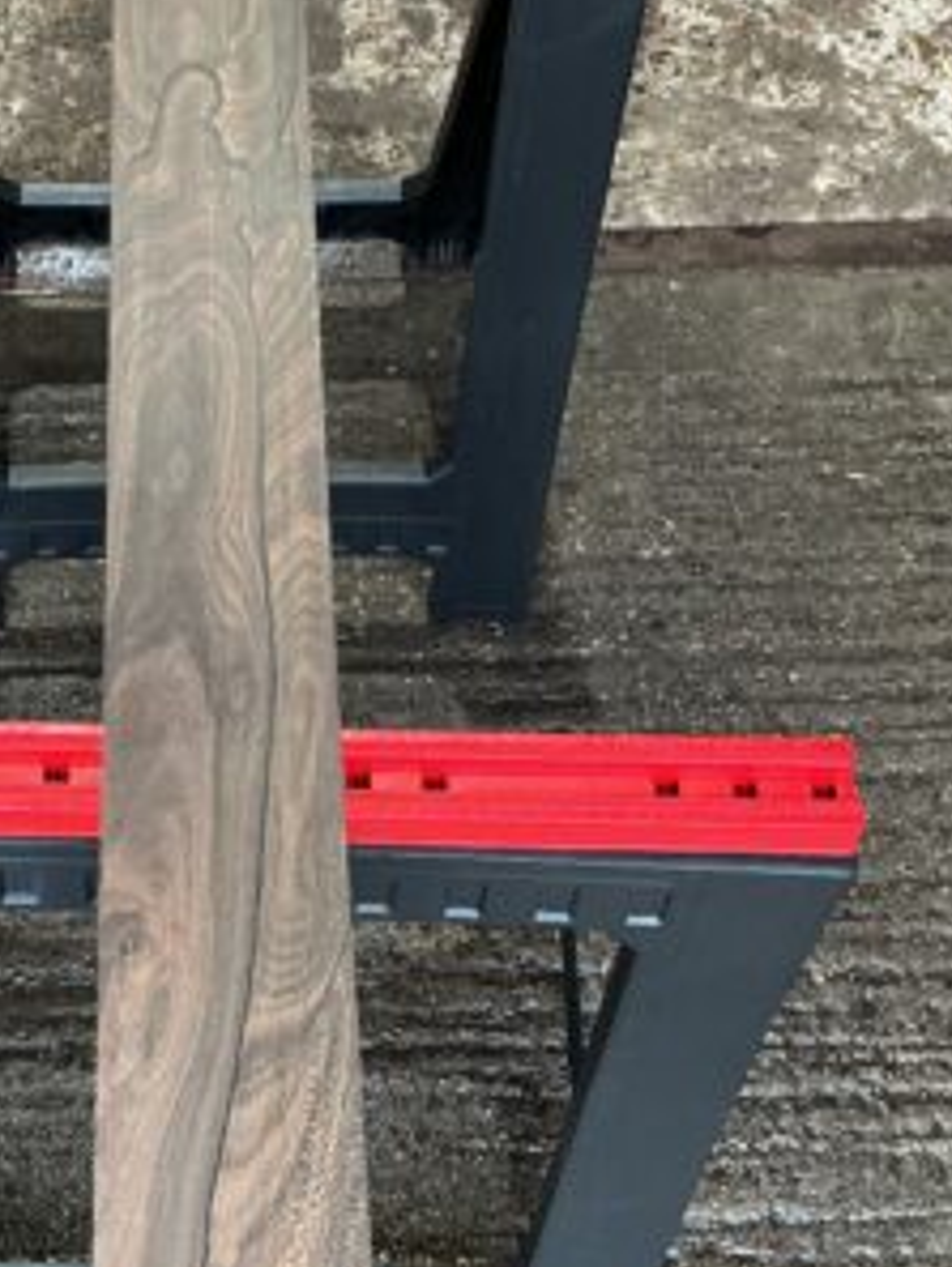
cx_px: 166
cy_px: 488
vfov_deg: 36.6
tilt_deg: -61.4
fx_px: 1905
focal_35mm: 52
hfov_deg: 27.4
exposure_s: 1/60
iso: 160
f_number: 1.8
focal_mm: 3
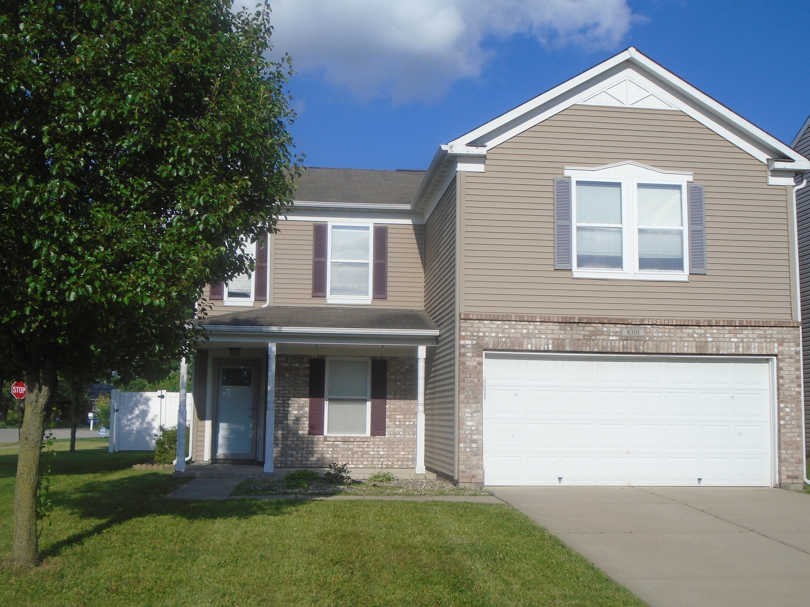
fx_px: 936
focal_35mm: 40
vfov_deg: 35.9
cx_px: 388
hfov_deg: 46.8
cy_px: 325
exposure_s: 1/250
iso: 100
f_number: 9.5
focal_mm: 6.4
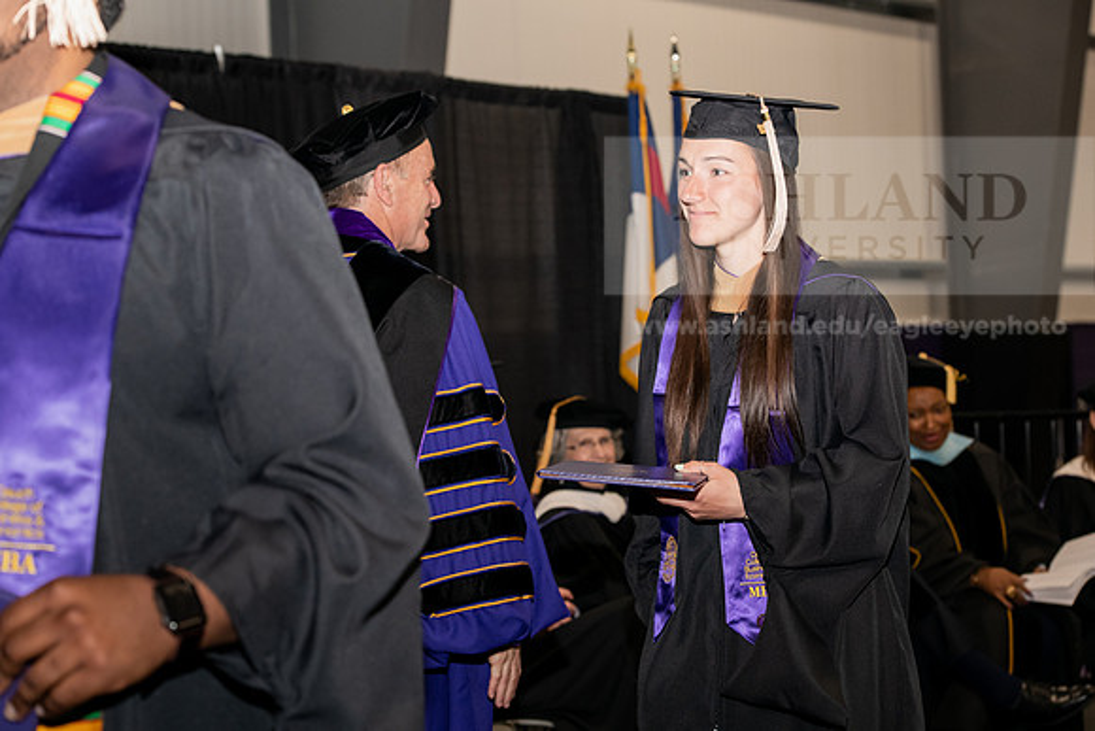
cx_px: 548
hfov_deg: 23.9
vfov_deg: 16.1
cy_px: 366
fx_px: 2586
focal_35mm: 85
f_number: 5.6
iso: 1600
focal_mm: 85
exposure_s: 1/200
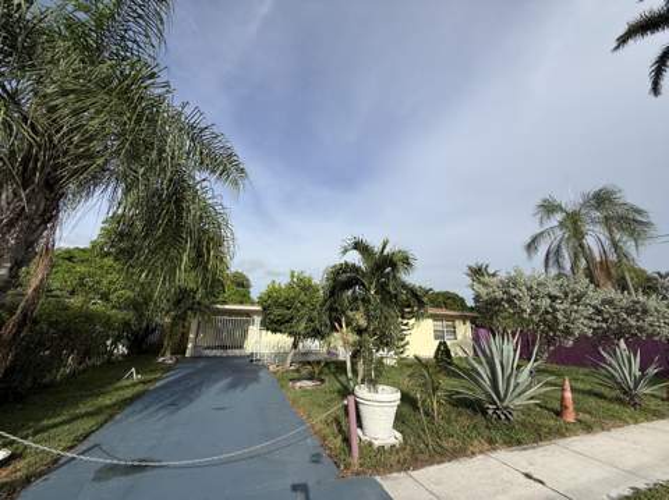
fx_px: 270
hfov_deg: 102.1
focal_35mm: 14
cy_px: 250
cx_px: 334
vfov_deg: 85.6
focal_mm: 2.22
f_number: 2.2
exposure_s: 1/2611
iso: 50
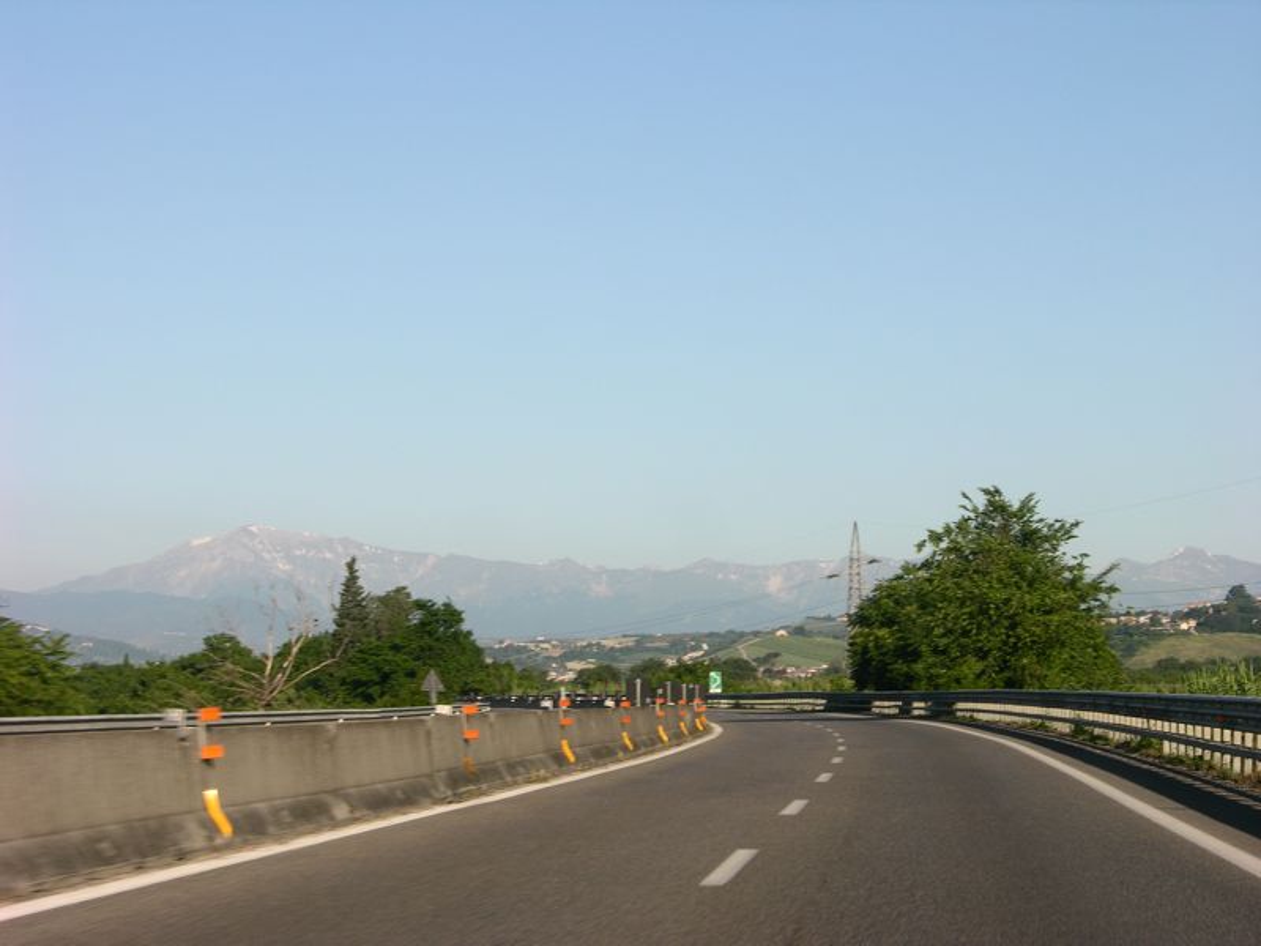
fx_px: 3388
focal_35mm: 93
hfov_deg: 21.1
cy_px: 473
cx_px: 630
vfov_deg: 15.9
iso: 50
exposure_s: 1/161
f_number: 6.4
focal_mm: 23.7
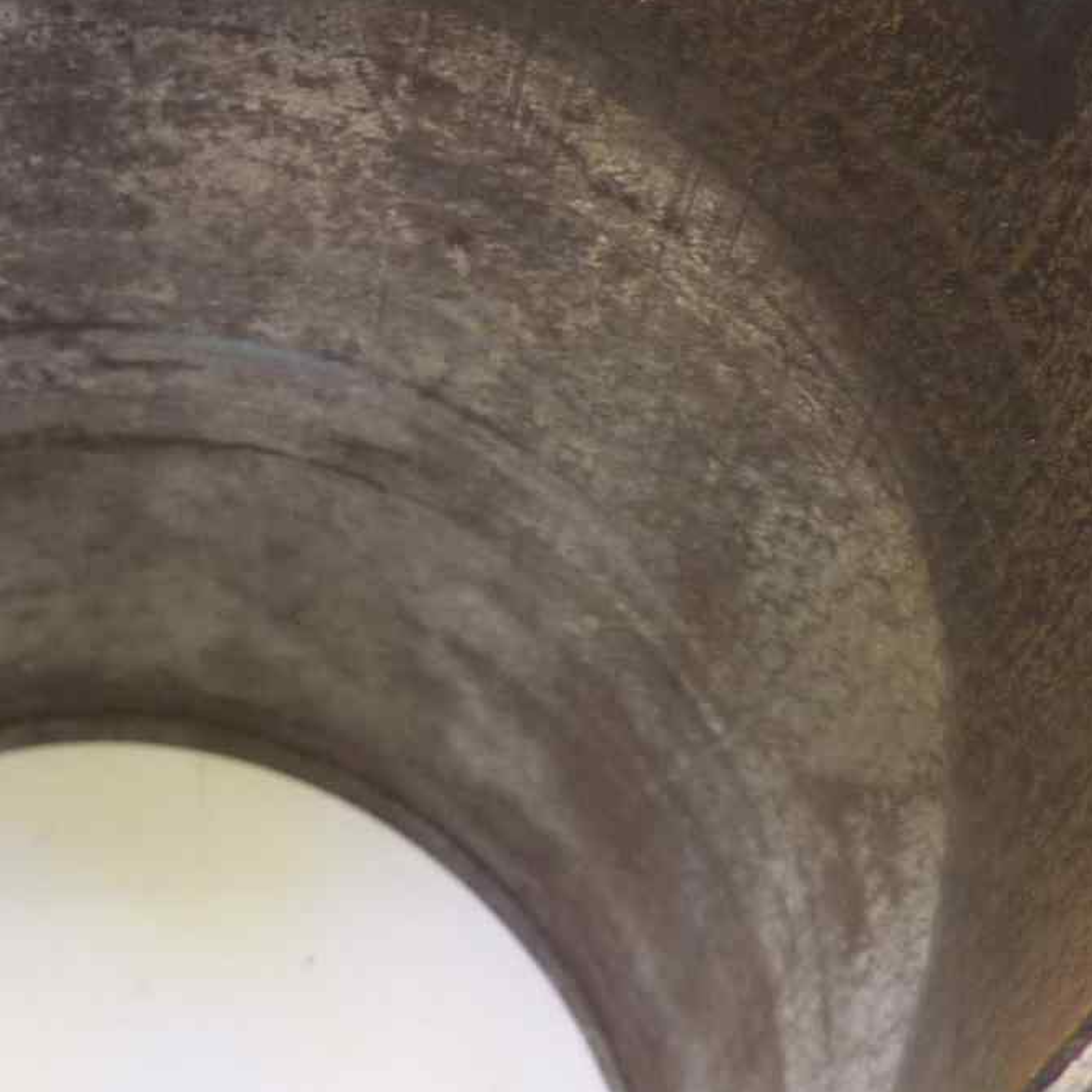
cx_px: 182
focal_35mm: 85
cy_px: 61
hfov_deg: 20.1
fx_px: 3034
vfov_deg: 19.9
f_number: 3.3
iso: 125
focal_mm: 4.1
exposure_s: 1/8
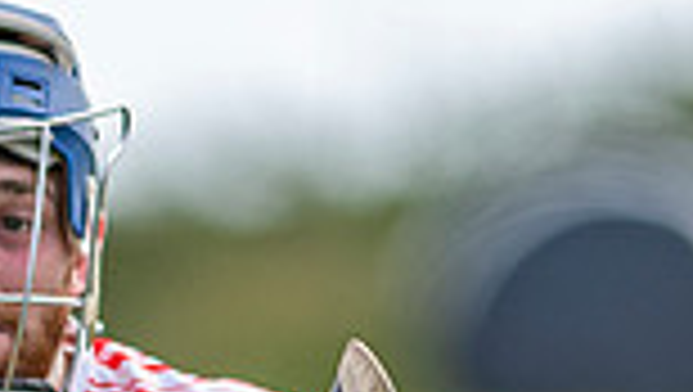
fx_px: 48231
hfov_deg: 0.8
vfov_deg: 0.5
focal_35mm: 2622
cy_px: 1047
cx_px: -867
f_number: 2.8
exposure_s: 1/1600
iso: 125
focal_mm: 300
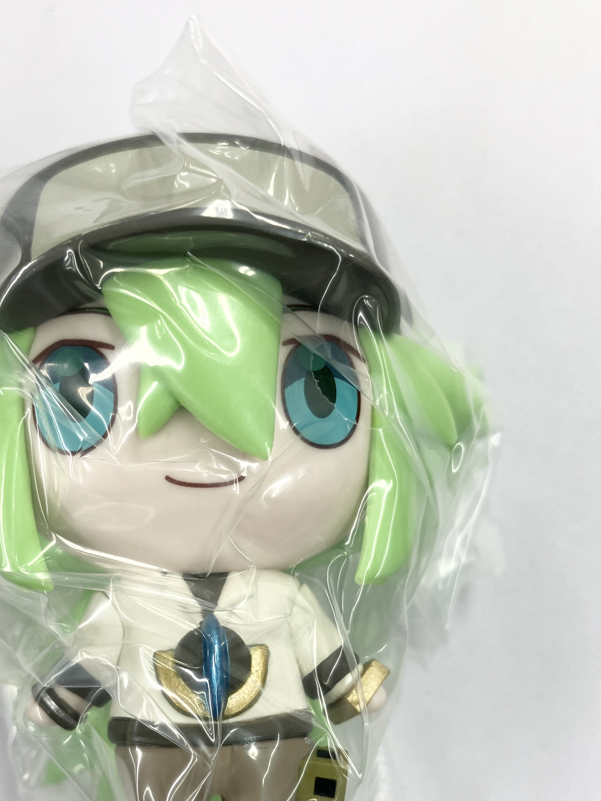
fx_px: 903
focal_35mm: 39
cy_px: 516
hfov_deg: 36.5
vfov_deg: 47.3
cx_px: 203
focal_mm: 3.99
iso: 50
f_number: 1.8
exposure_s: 1/120
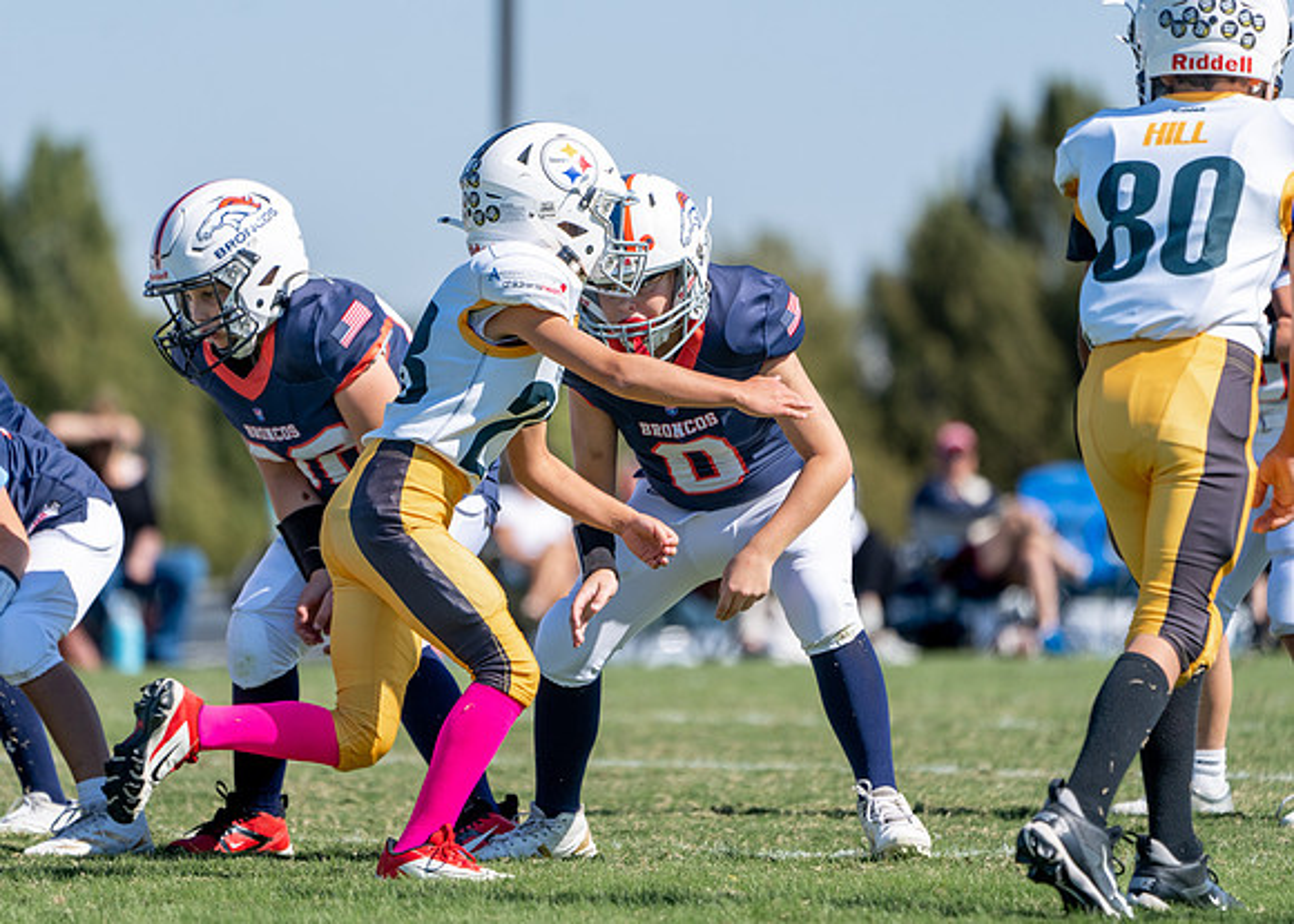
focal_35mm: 423
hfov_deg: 4.8
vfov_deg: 3.4
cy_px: 434
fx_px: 15548
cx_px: 557
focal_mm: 379
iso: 200
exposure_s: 1/1250
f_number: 5.6
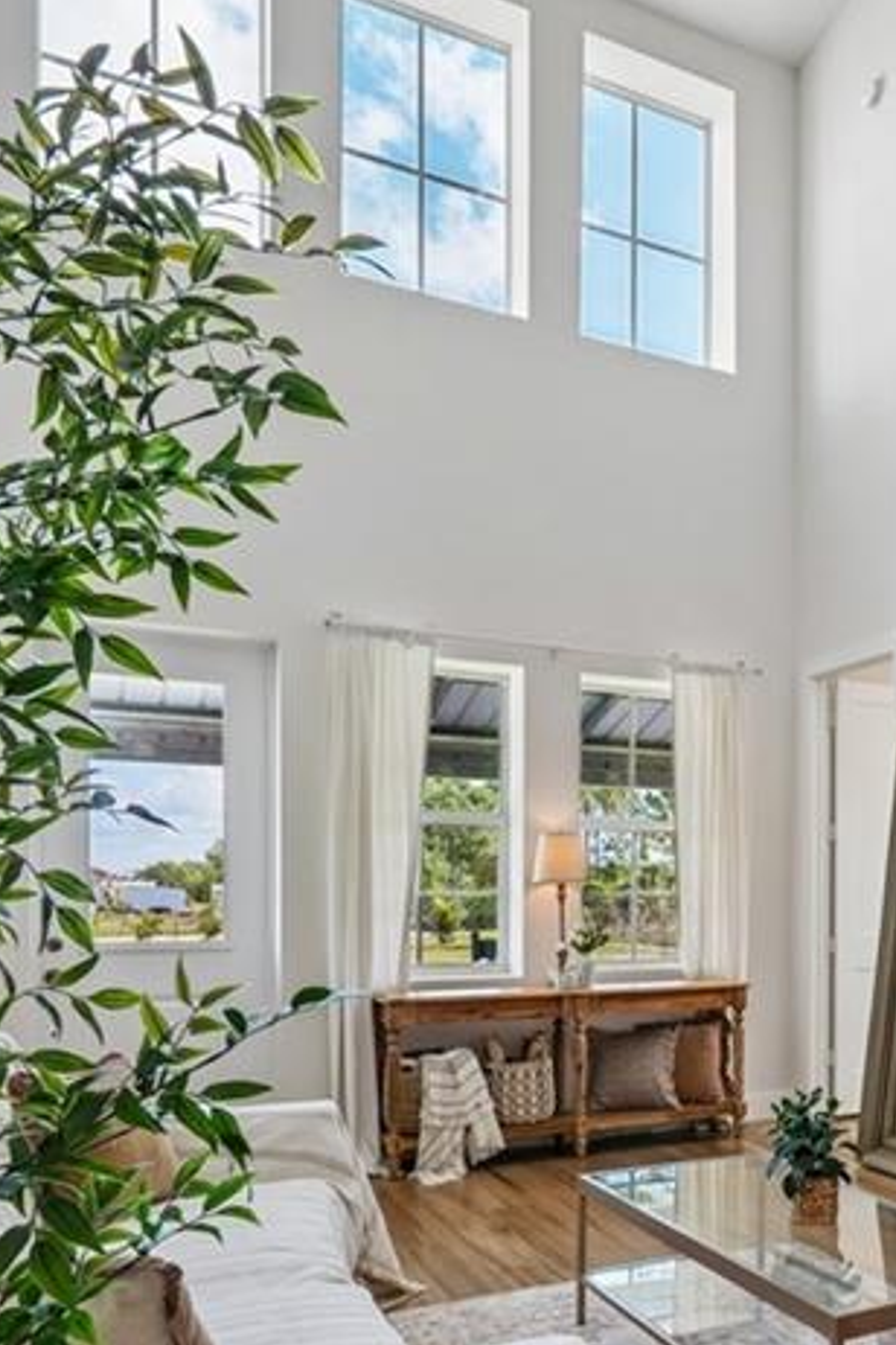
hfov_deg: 38.8
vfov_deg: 58.9
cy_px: 895
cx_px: 838
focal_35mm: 31
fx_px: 1157
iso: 400
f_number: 8
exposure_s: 1/40
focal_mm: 14
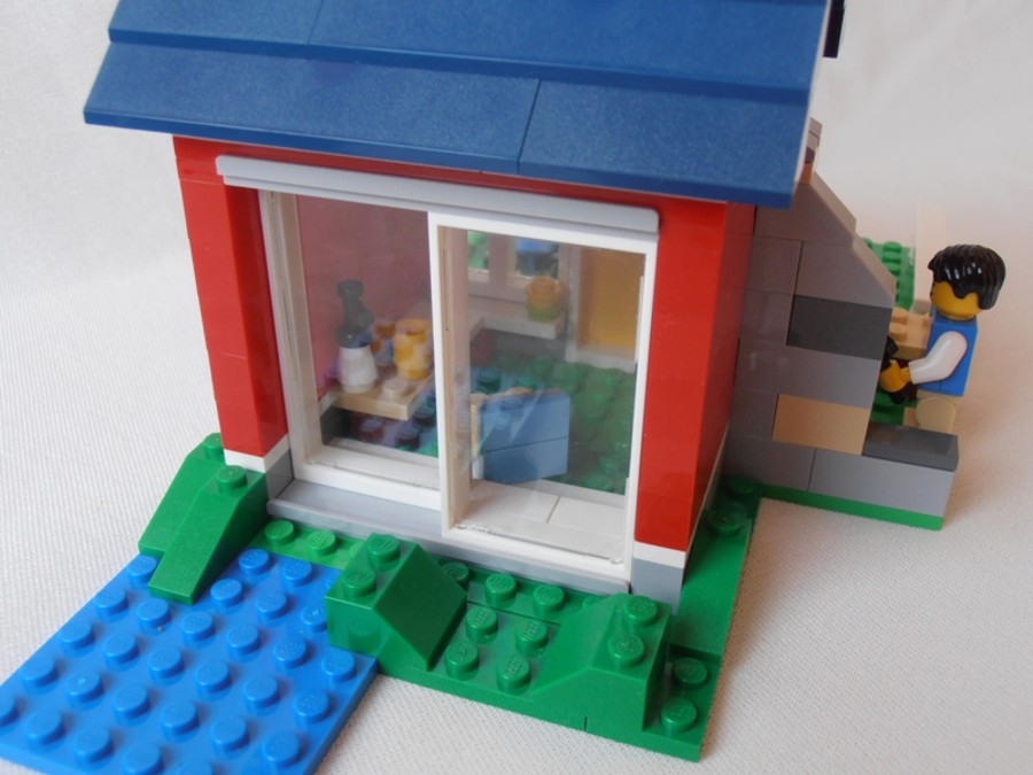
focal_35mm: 37
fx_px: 1104
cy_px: 388
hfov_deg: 50.1
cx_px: 516
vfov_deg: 38.7
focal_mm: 6.61
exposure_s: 1/40
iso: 100
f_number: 3.9
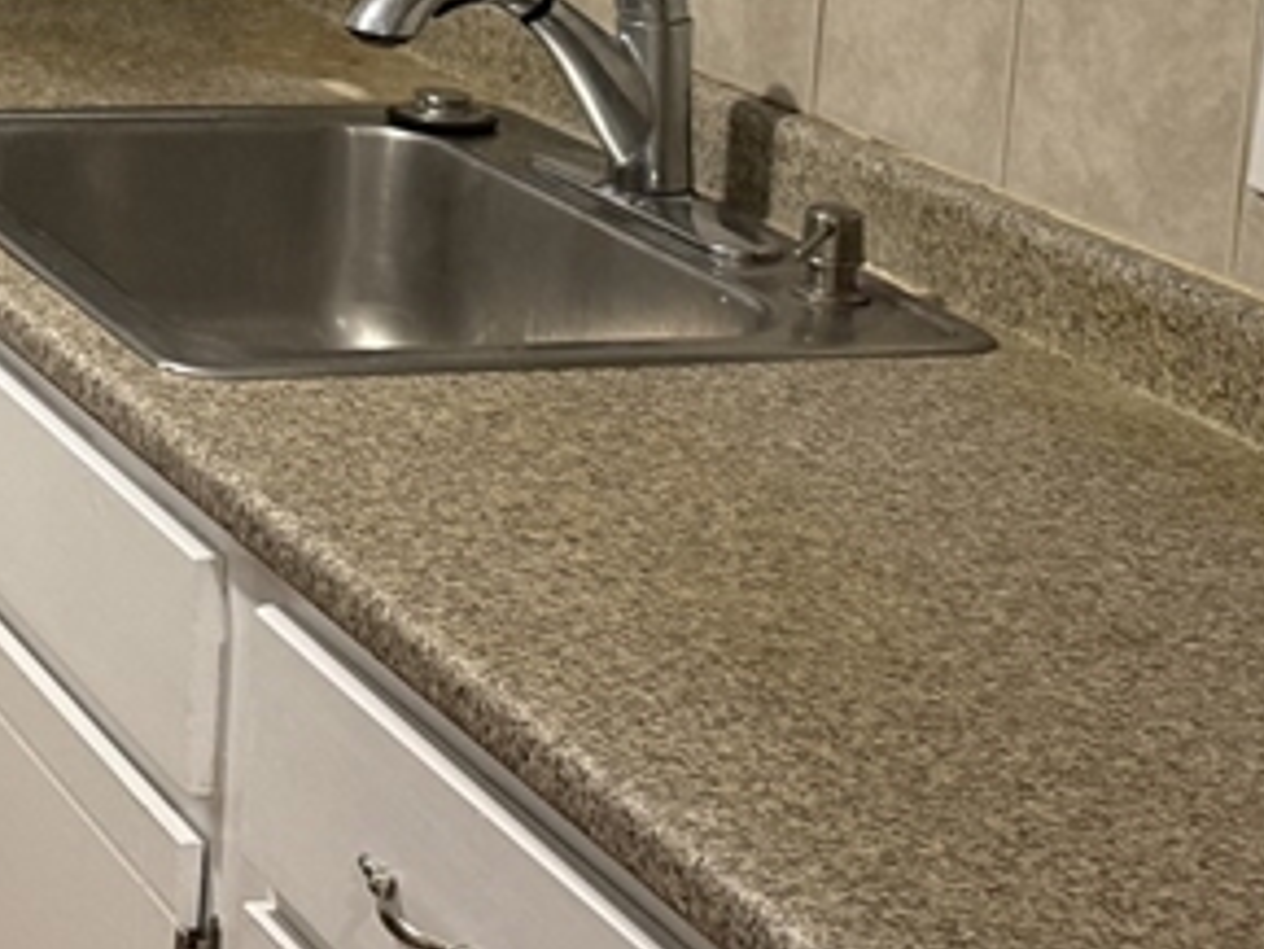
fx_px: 3105
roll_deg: -1.4
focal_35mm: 85
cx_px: -630
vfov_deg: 16.4
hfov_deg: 19.9
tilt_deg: -6.5
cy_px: -302
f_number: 1.78
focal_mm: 6.76
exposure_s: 1/60
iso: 200
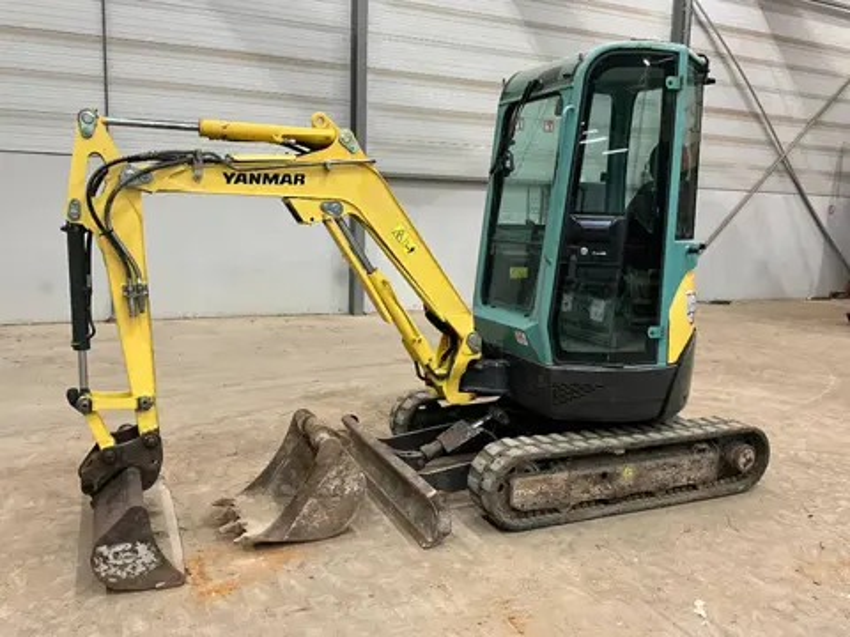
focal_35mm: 29
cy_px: 318
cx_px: 425
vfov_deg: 48.2
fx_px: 712
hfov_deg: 61.7
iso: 250
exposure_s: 1/60
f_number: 1.8
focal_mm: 3
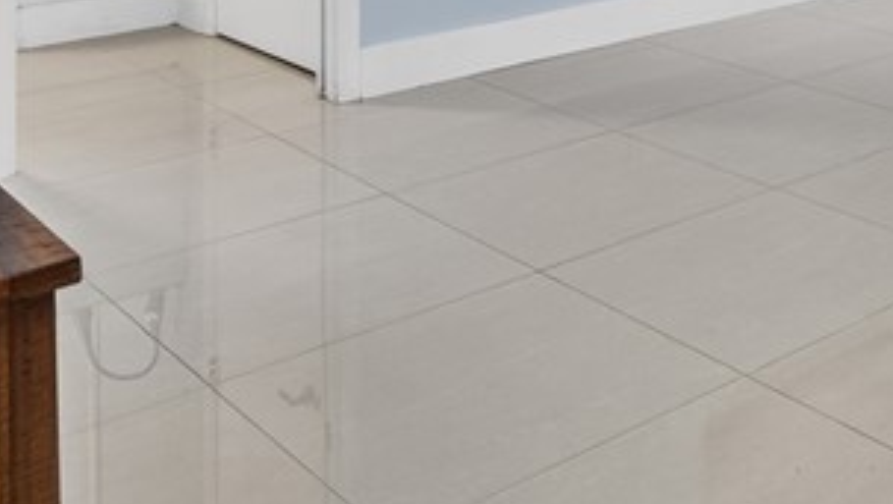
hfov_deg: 32.0
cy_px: -315
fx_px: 1422
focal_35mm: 60
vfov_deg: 17.4
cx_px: 908
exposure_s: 1/1.25
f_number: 9
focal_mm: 16
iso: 100
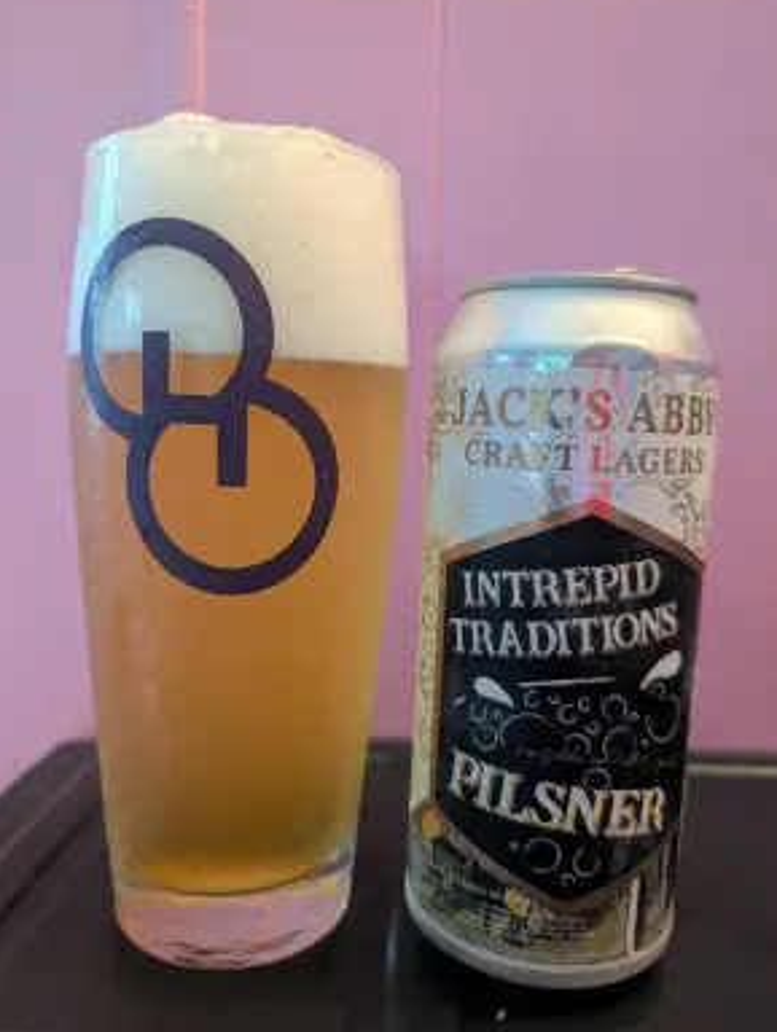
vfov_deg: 69.3
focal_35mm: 25
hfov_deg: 55.0
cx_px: 397
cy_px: 500
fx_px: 747
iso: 335
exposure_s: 1/24
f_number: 1.68
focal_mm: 6.9
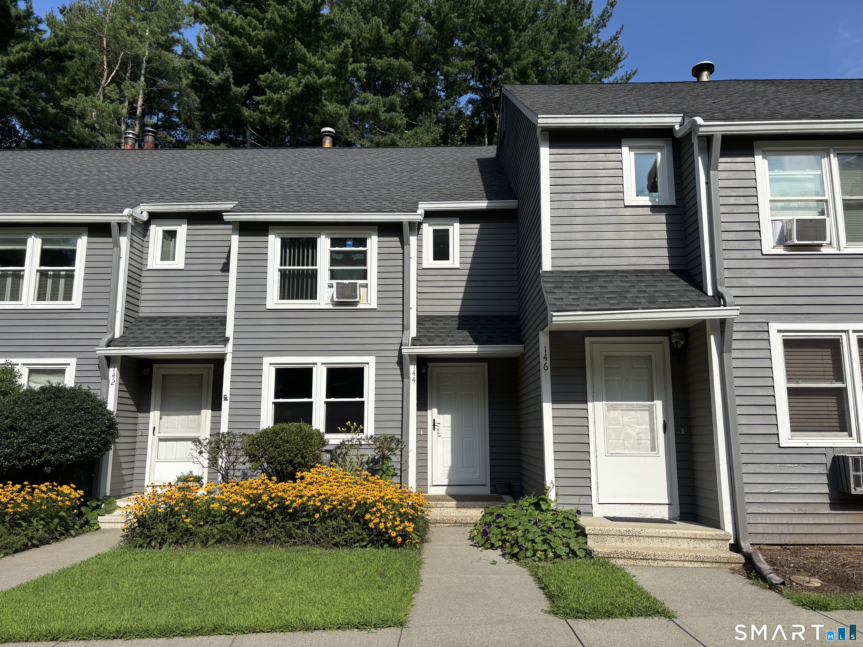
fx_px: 648
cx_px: 432
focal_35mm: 26
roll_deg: -0.8
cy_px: 324
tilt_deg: +8.6
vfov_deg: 53.1
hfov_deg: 67.3
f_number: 1.6
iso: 50
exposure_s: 1/3937
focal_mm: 5.96
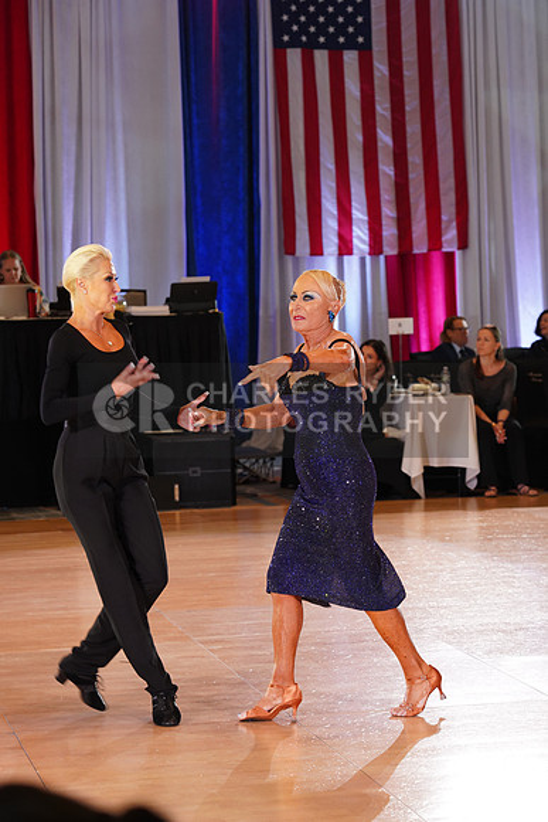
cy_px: 411
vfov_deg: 19.5
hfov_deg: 13.0
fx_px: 2396
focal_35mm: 105
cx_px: 274
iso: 1600
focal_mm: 105
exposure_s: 1/160
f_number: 5.6
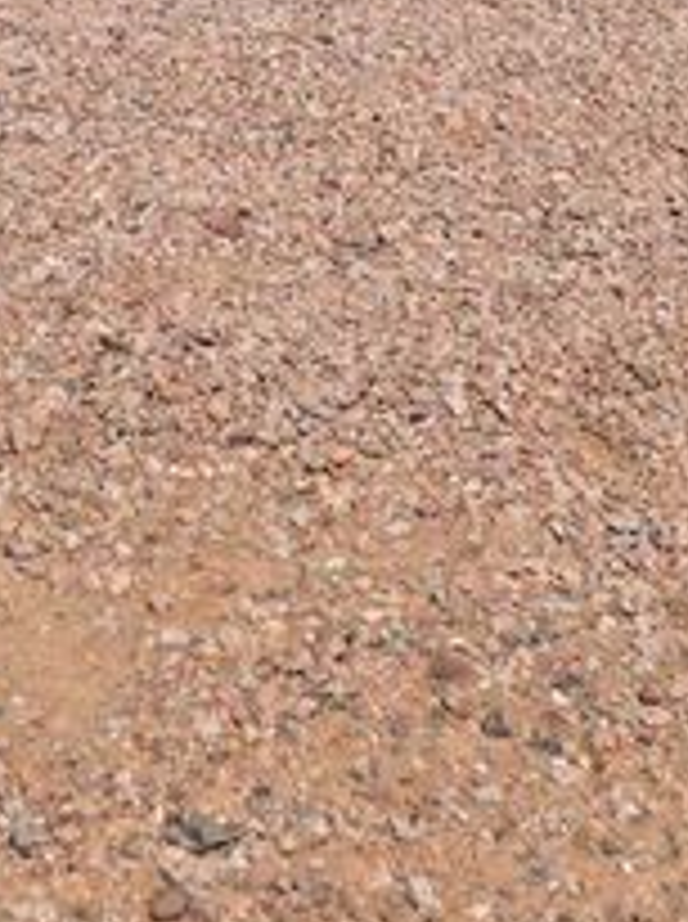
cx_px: 126
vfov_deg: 22.0
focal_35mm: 75
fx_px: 1994
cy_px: -425
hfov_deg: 19.4
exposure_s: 1/7944
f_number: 1.7
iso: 64
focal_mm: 6.25
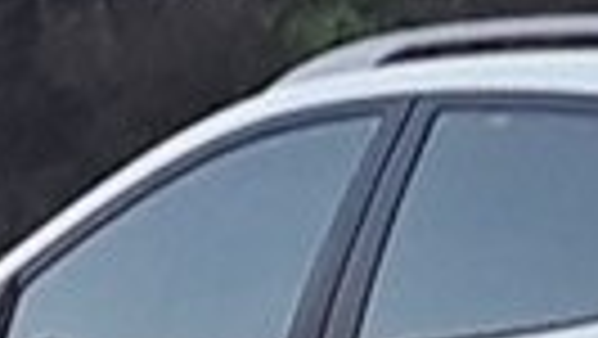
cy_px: 764
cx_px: 594
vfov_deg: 7.8
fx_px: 2316
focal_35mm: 146
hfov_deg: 14.5
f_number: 1.7
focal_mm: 3.71
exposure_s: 1/50
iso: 40
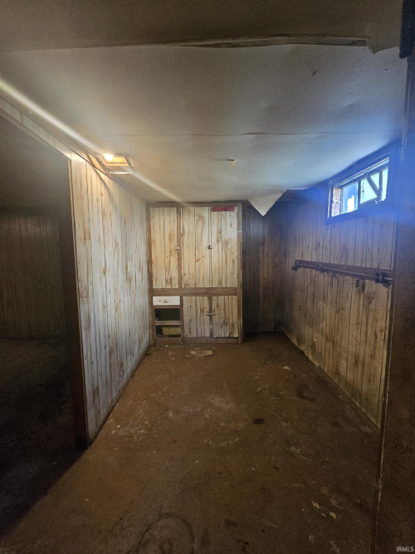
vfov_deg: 106.2
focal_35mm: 13
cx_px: 208
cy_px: 277
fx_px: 208
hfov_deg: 89.9
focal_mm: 2.2
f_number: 2.2
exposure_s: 1/60
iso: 1000
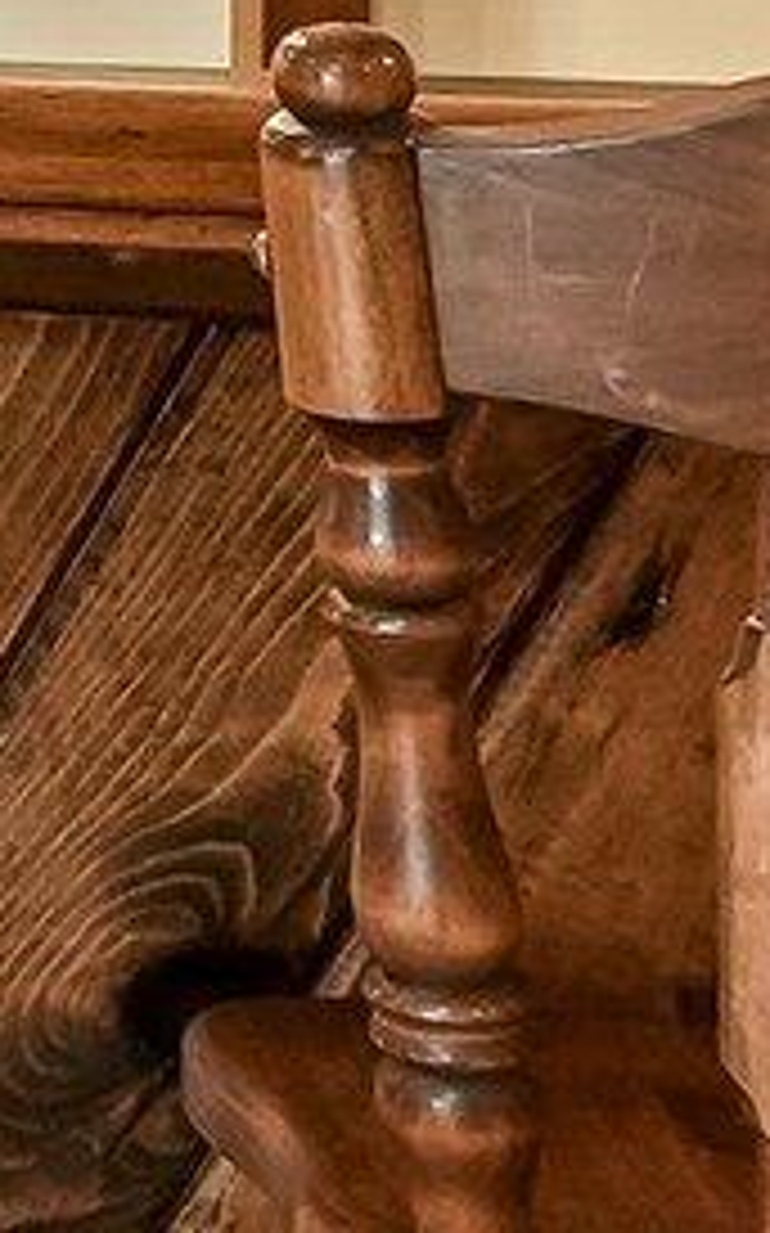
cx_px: -3319
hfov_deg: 5.9
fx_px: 4101
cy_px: -79
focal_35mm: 122
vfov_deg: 16.6
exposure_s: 1/30
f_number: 7.1
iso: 1250
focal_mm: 16
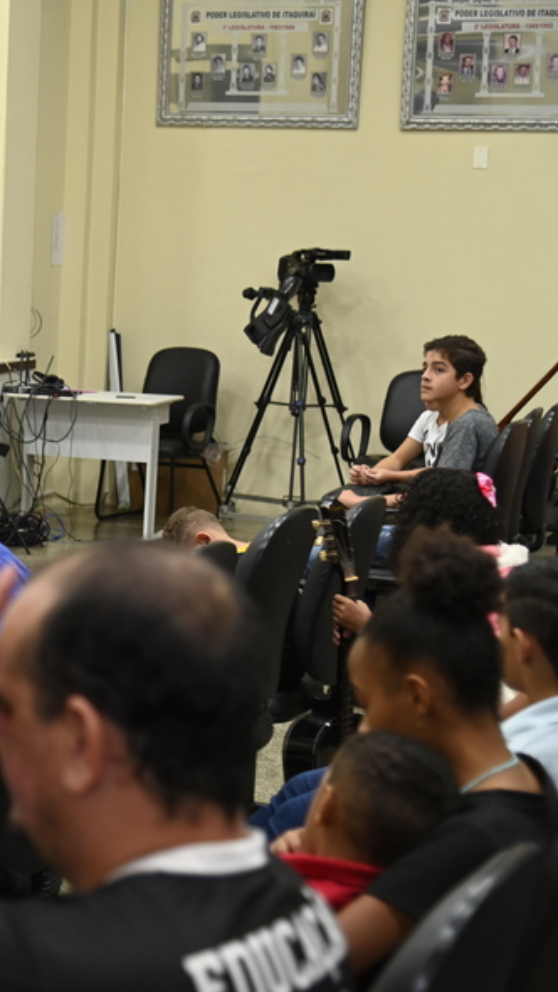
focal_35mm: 83
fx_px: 2183
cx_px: -197
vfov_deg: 25.6
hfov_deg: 13.9
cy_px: 492
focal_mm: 52
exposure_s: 1/60
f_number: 4
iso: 1400
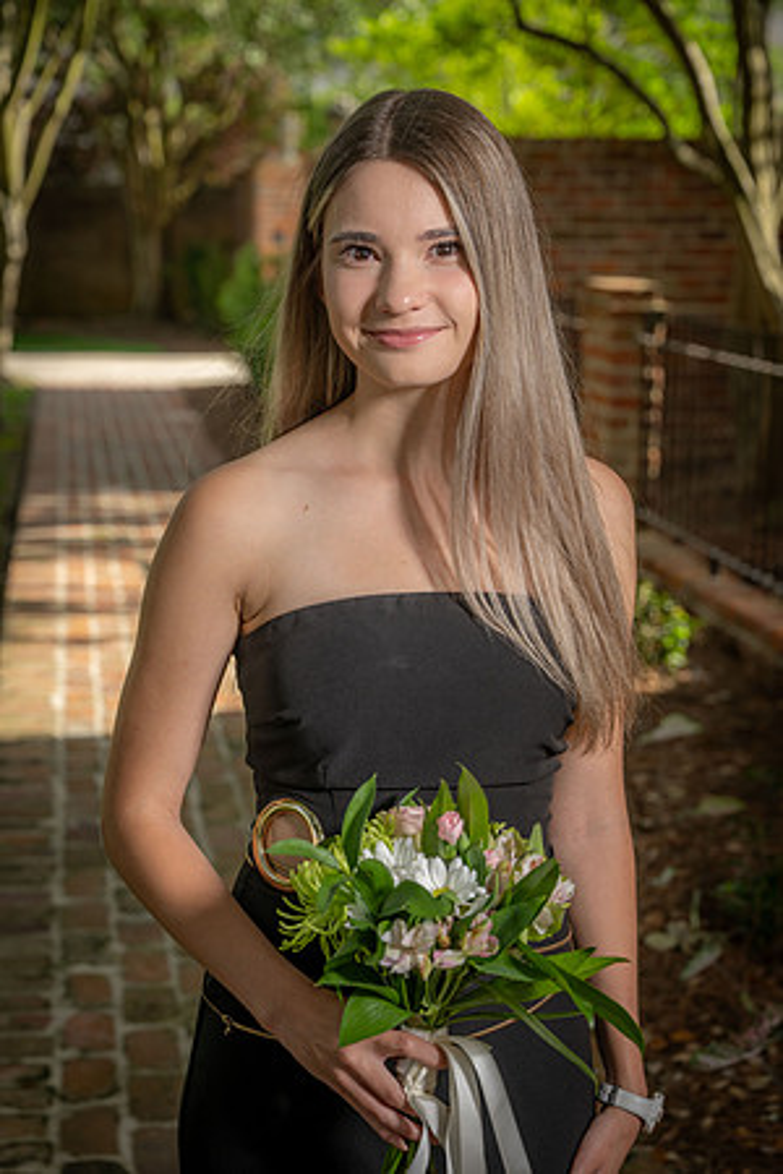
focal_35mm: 67
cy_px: 587
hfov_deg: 20.3
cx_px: 392
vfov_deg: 30.1
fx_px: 2186
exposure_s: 1/160
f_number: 5.6
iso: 100
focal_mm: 67
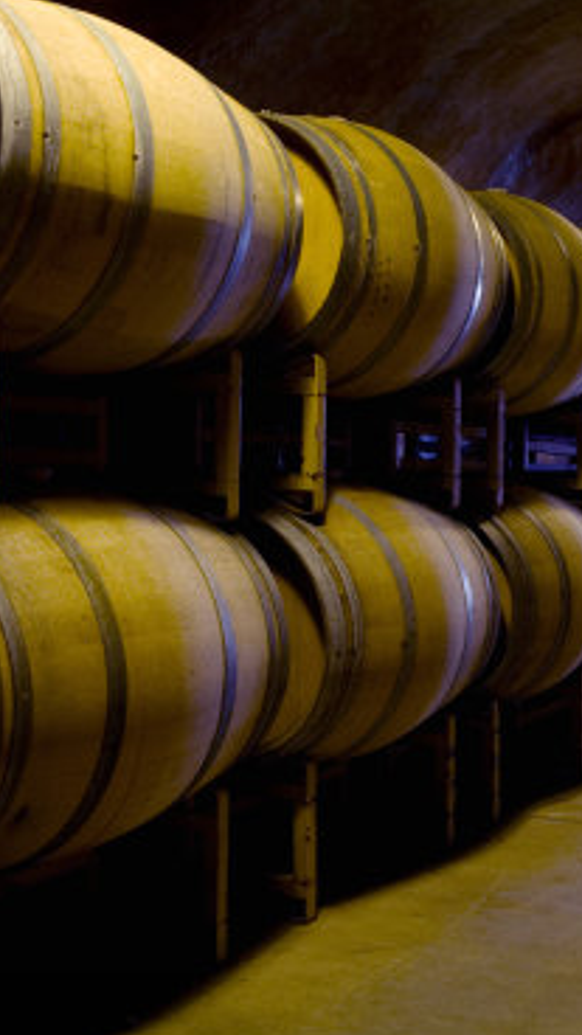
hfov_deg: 22.1
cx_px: 425
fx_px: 1482
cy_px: 474
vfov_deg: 38.5
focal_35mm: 54
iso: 400
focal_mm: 31
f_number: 11
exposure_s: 1/2
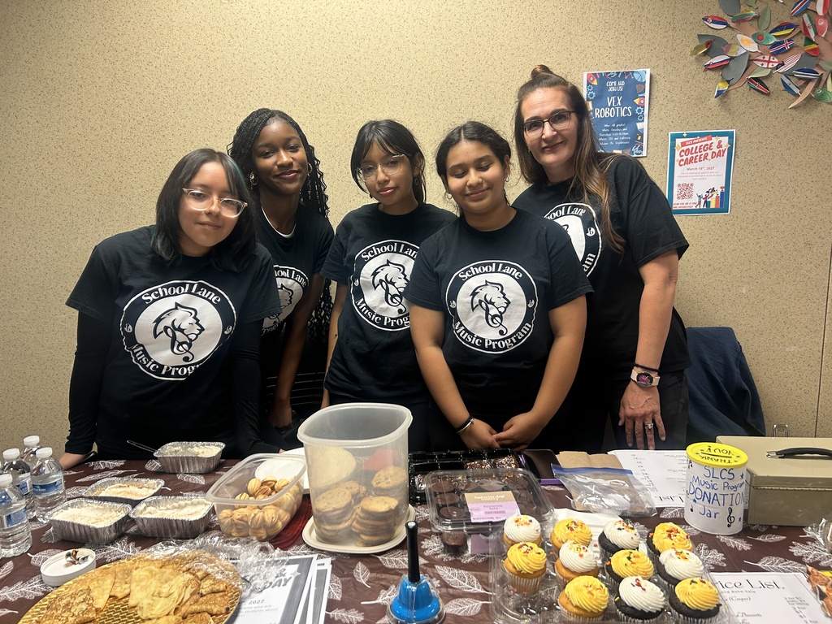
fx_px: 625
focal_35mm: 26
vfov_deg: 53.1
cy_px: 312
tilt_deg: -11.6
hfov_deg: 67.3
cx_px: 416
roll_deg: +1.4
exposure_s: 1/60
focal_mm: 5.7
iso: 100
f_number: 1.5
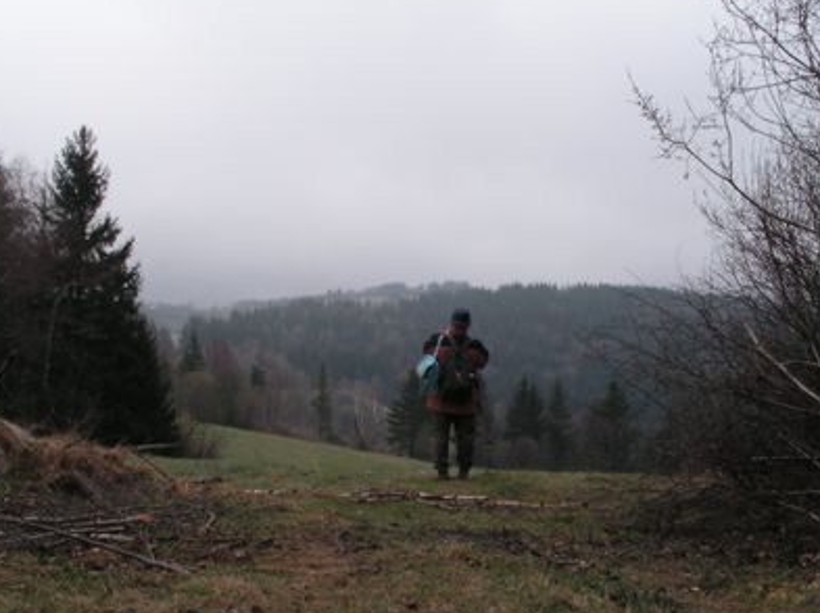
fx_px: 1302
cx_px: 440
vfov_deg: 26.5
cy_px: 291
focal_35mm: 55
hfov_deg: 35.0
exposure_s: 1/250
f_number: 4.8
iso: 50
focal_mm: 8.1
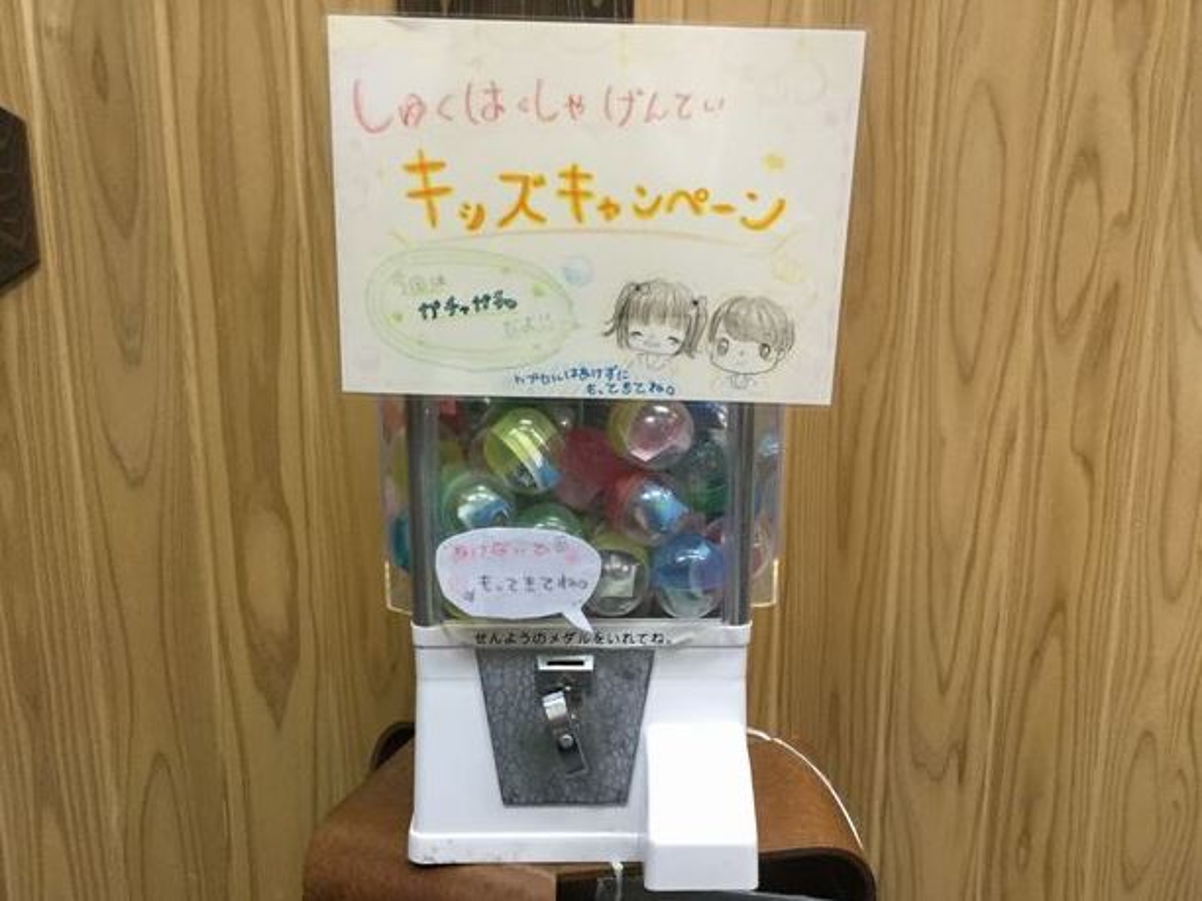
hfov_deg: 58.4
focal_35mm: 31
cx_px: 601
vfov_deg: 45.4
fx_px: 1076
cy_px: 450
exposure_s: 1/30
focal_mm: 3.3
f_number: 2.4
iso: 125
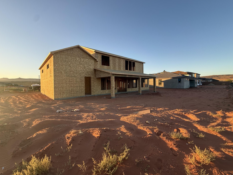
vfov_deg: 81.7
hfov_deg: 98.2
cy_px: 84
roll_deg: +0.7
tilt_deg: -0.3
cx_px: 116
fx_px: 101
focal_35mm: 15
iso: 50
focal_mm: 2.22
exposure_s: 1/250
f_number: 2.2
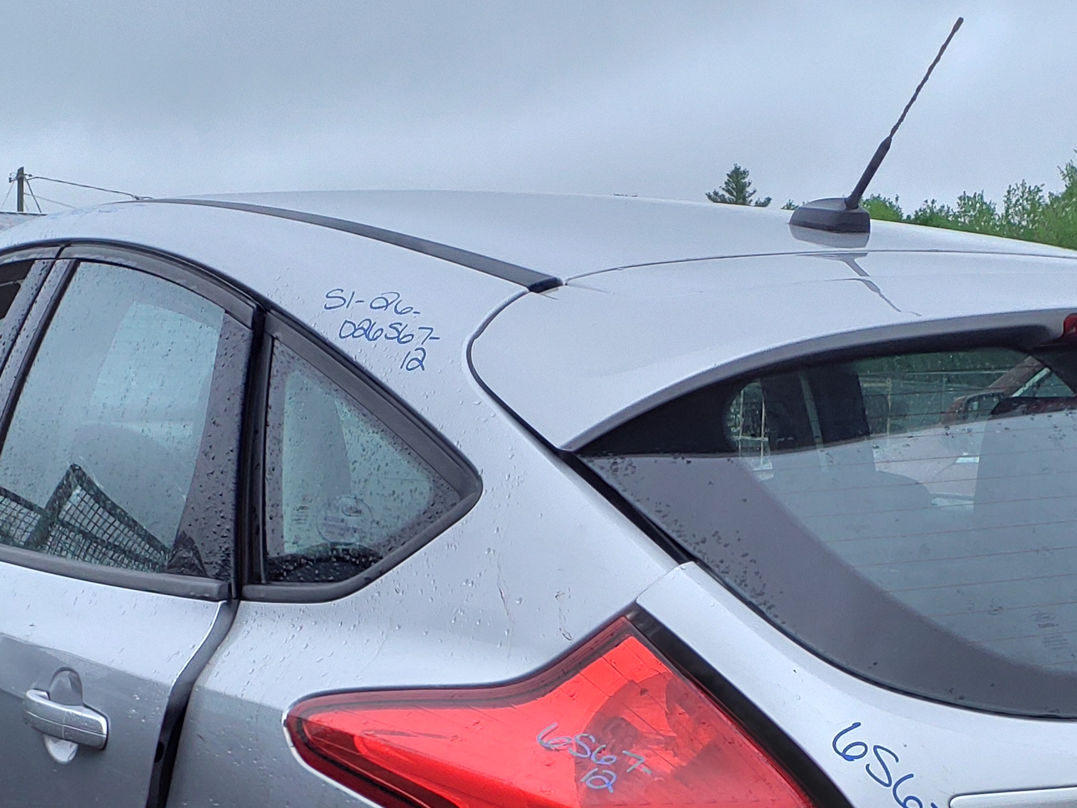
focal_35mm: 62
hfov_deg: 31.1
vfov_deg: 22.4
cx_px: 655
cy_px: 870
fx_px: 1929
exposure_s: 1/60
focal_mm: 3.58
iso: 50
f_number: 1.9
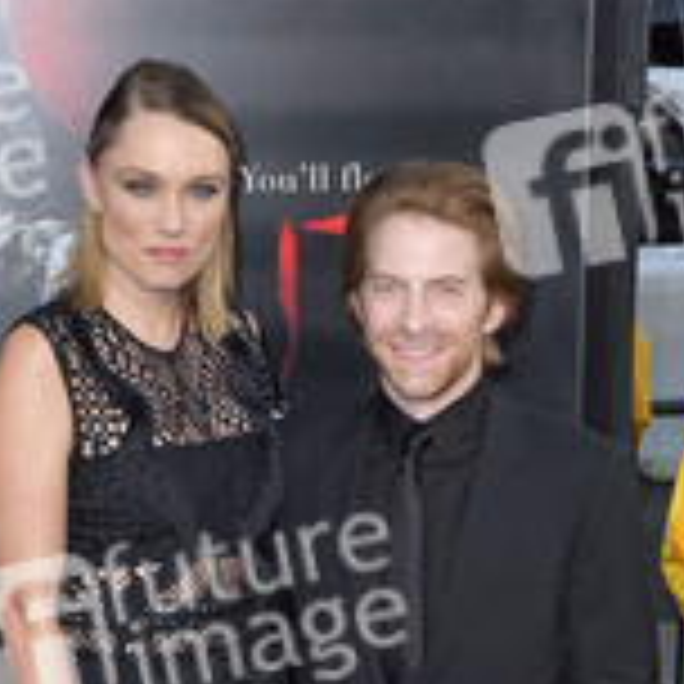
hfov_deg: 17.2
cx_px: 308
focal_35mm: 101
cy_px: 846
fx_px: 2258
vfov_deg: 16.4
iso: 640
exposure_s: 1/250
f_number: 6.3
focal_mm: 45
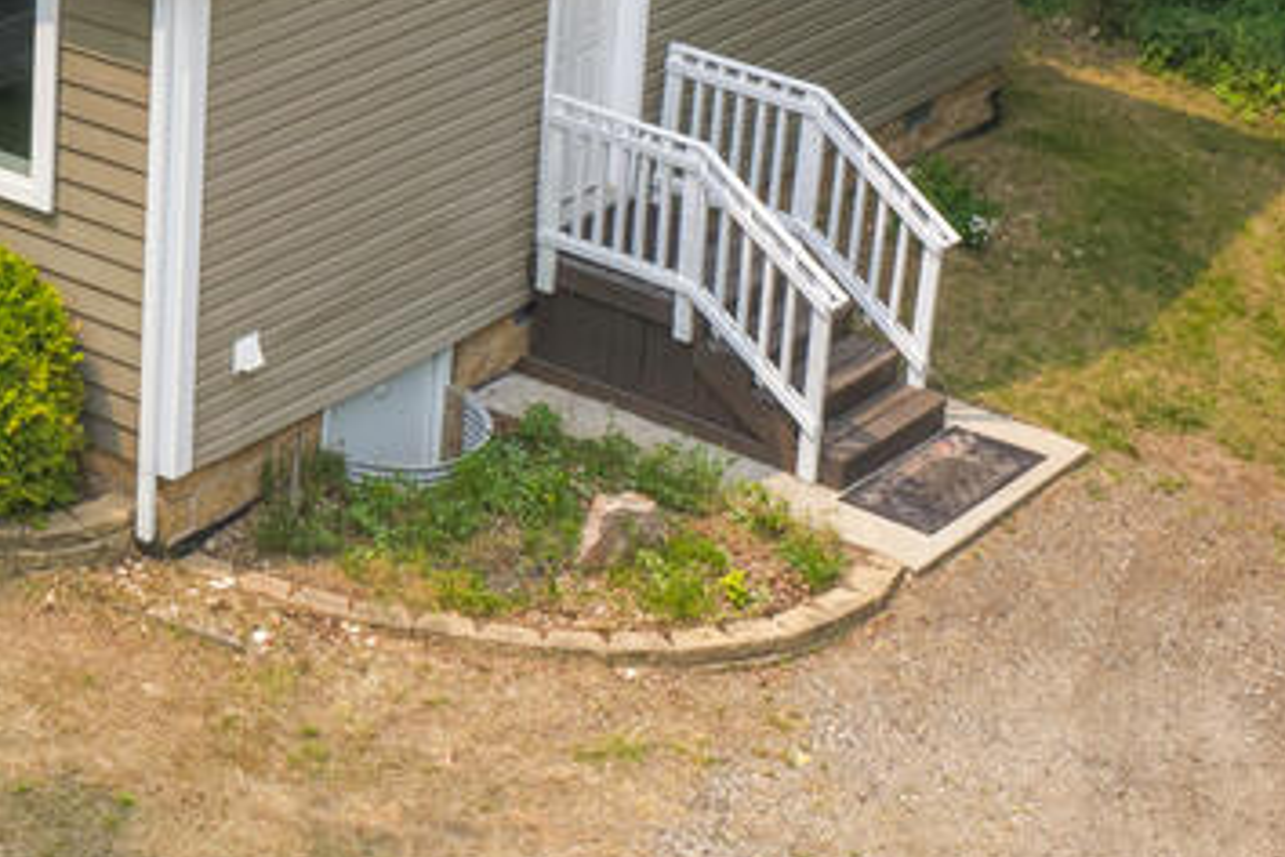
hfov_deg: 19.8
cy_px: -138
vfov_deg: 14.0
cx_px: -381
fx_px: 3391
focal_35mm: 95
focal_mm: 14.45
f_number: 5.6
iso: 100
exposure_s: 1/160
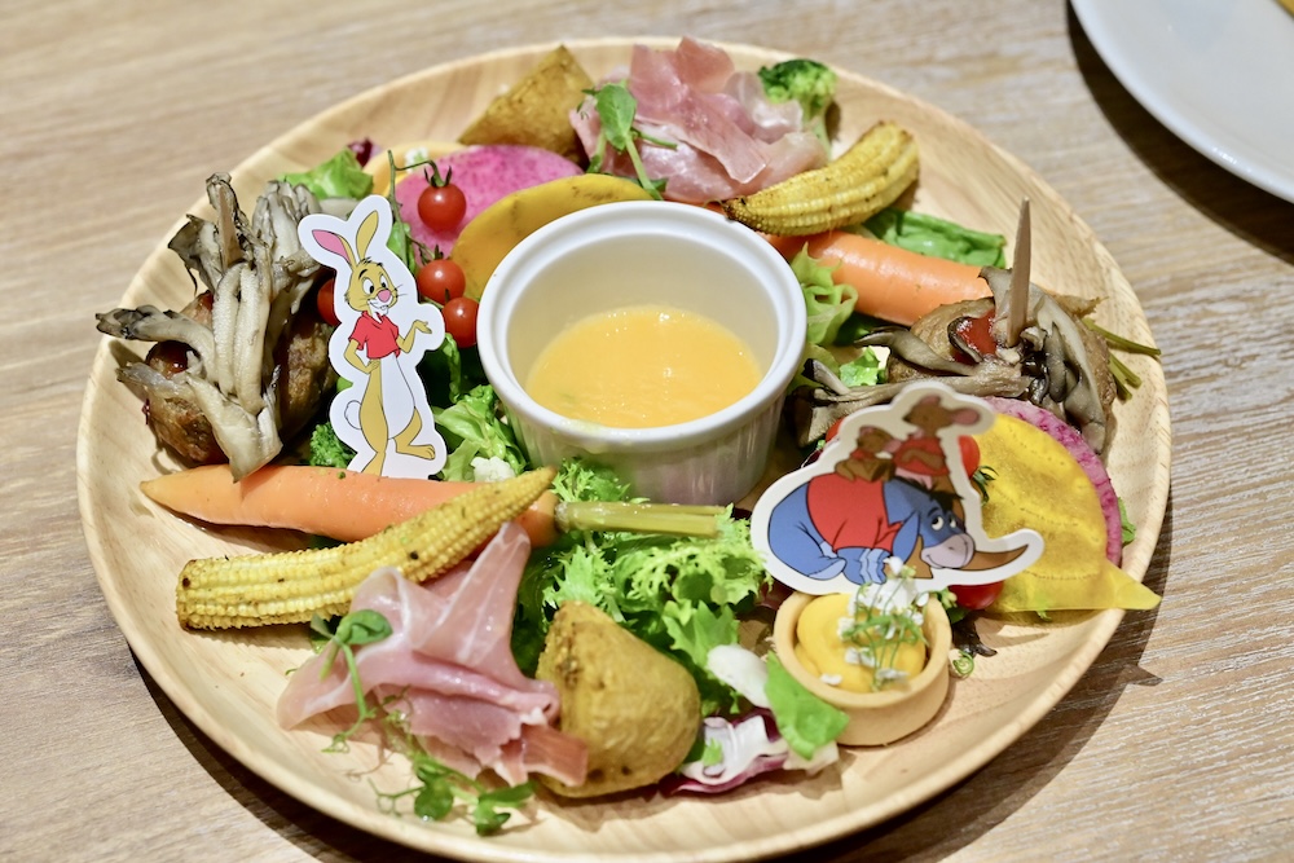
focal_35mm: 60
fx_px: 2157
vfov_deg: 22.6
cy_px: 432
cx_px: 647
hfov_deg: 33.4
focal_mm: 60
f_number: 6.3
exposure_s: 1/160
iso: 6400
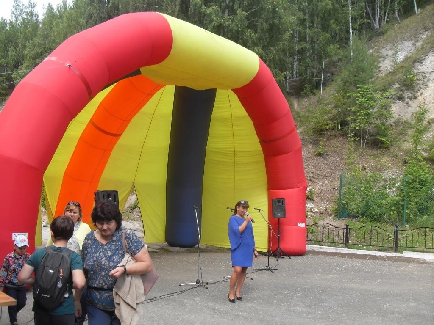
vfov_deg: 38.7
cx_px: 217
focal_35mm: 37
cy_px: 162
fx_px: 464
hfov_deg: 50.1
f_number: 2.8
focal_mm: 6.3
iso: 80
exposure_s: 1/350
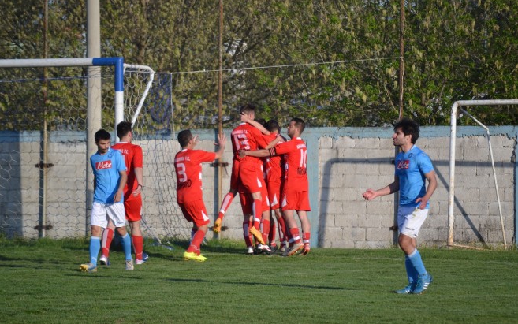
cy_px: 153
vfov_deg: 4.3
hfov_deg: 6.8
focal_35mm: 307
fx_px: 4335
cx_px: 259
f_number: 5.6
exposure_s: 1/1250
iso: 400
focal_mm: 200
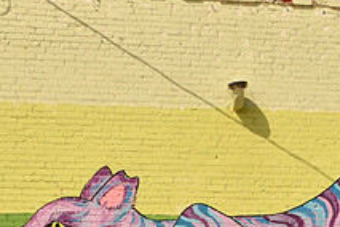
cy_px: 237
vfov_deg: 14.9
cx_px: 306
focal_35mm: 90
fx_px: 850
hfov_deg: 22.1
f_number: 14
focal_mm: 22
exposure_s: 1/160
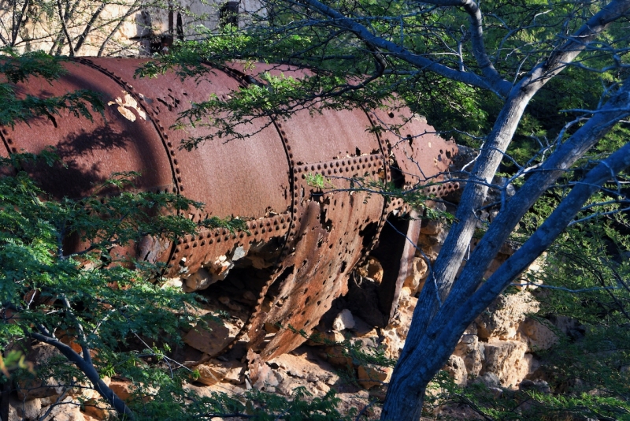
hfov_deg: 27.0
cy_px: 210
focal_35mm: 75
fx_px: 1313
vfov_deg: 18.2
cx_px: 315
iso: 400
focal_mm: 50
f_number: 8
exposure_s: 1/250
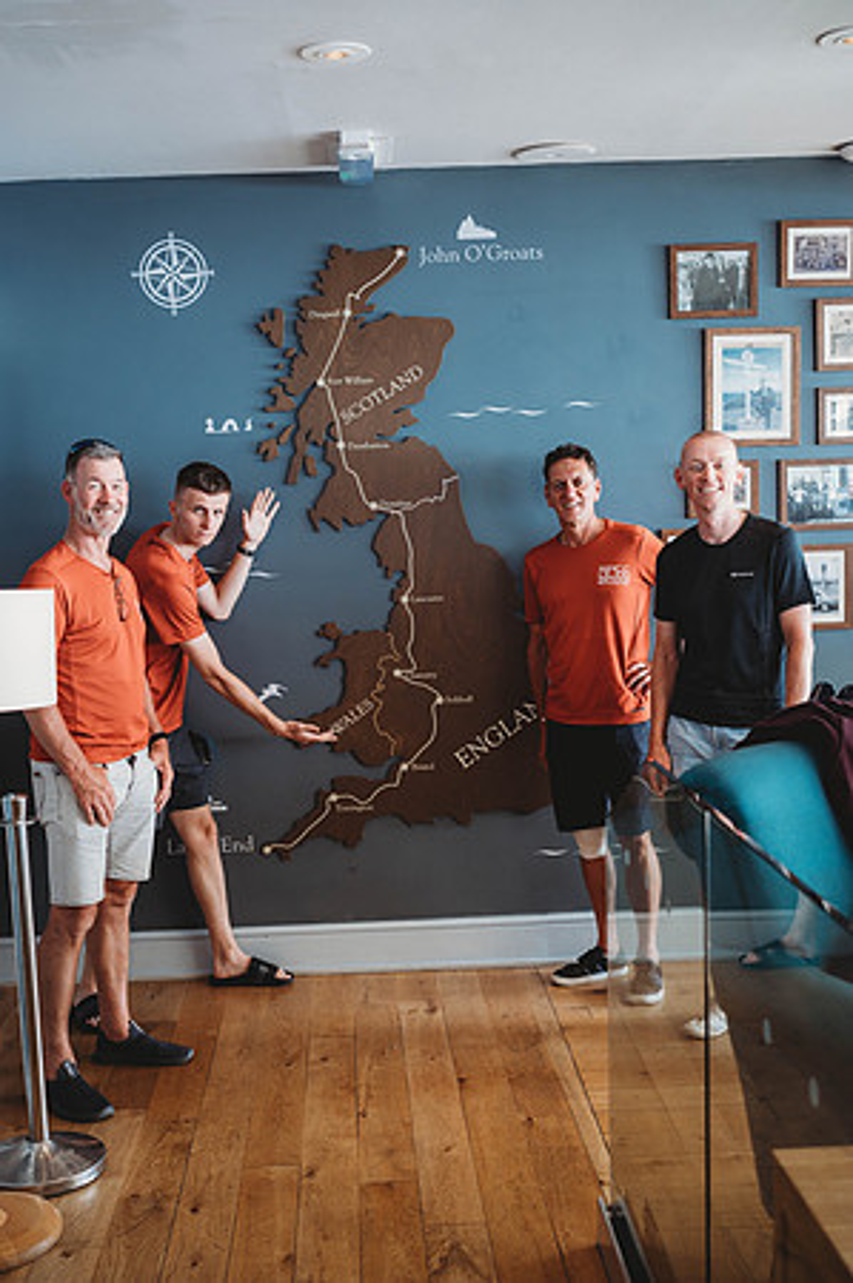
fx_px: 1425
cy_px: 642
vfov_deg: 48.5
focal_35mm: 40
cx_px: 426
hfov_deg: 33.3
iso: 1250
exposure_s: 1/160
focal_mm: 40
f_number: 4
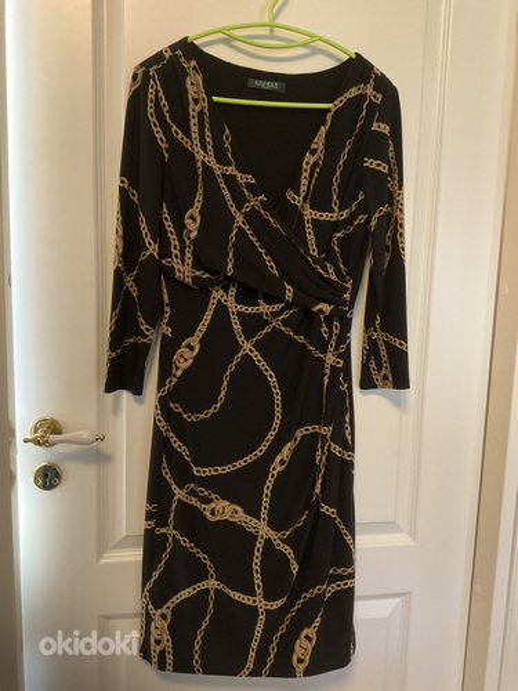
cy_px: 346
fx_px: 579
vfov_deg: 61.7
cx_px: 259
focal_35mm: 29
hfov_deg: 48.2
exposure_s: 1/50
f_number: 1.8
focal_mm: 3
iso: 250
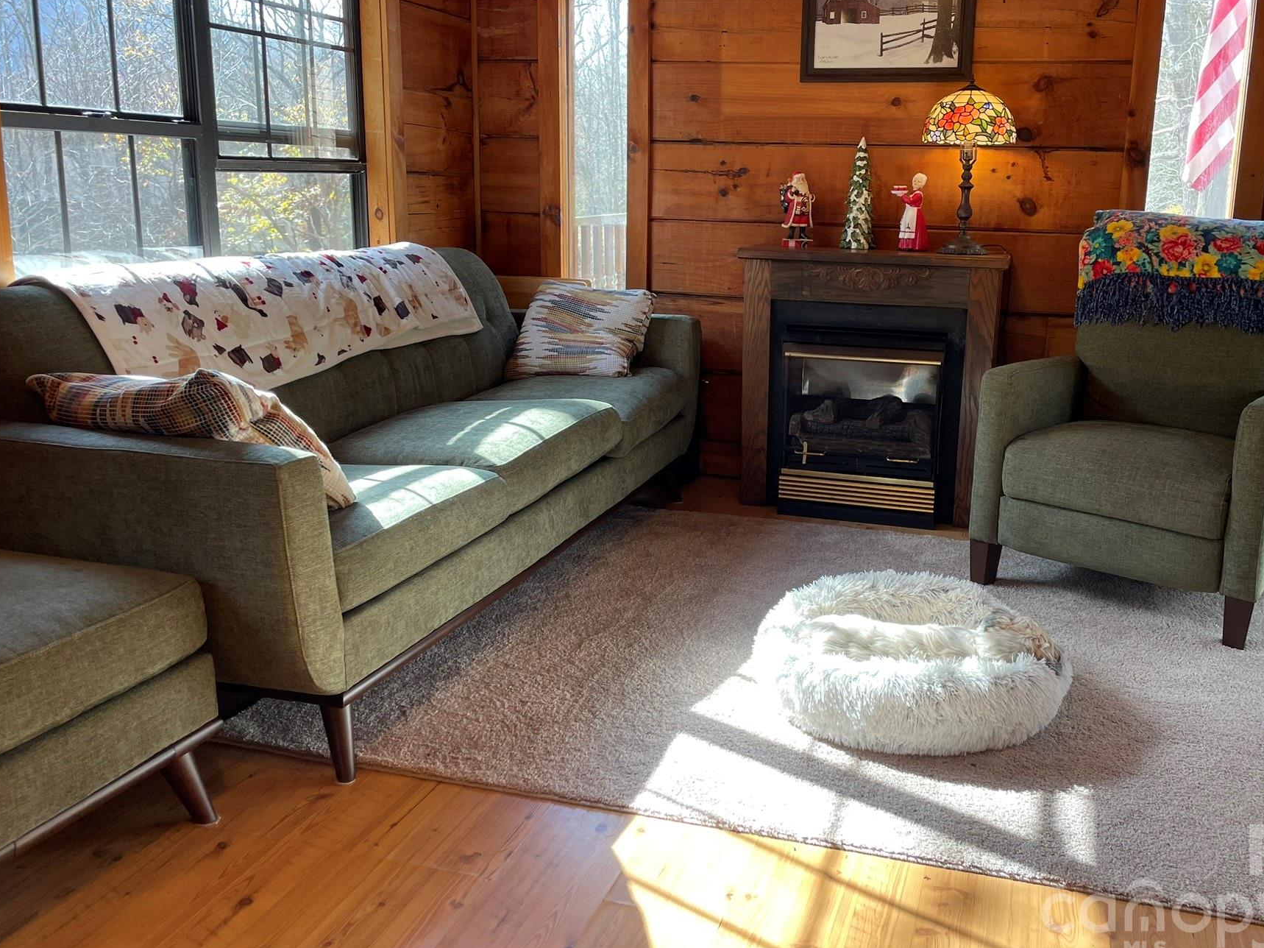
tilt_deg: -11.1
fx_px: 1132
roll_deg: -0.8
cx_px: 731
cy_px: 403
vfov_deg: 45.3
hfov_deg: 58.1
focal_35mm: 31
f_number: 1.6
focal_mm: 4.2
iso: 40
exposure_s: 1/120
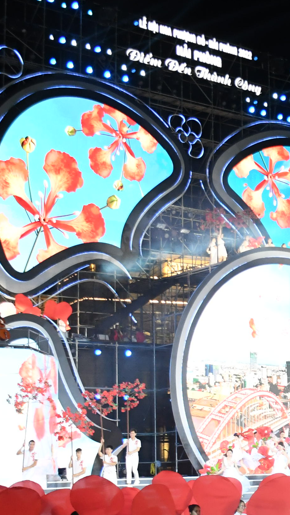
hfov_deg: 14.0
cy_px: 310
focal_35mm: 80
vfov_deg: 26.5
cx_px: 457
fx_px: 1093
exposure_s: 1/200
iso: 2000
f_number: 4.5
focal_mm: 20
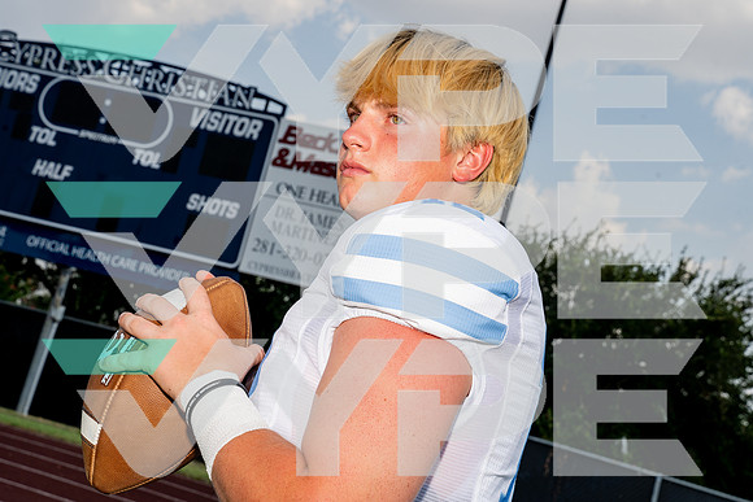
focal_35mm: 73
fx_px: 1530
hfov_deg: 27.6
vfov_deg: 18.6
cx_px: 379
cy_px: 250
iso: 125
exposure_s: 1/250
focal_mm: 70
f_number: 11
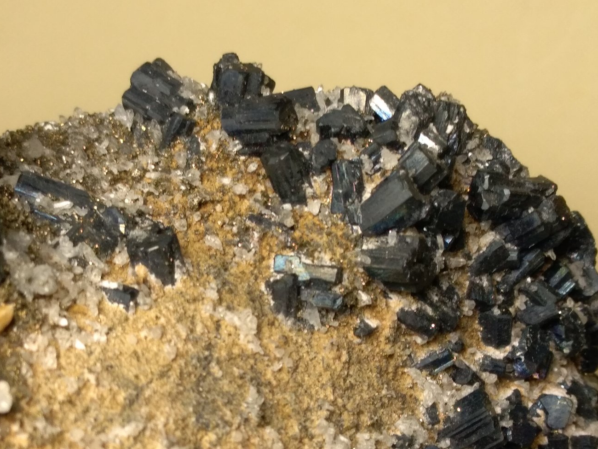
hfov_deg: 56.5
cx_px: 245
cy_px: 276
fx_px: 553
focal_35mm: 32
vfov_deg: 43.9
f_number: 2
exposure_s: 1/50
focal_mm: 3.54
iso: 132
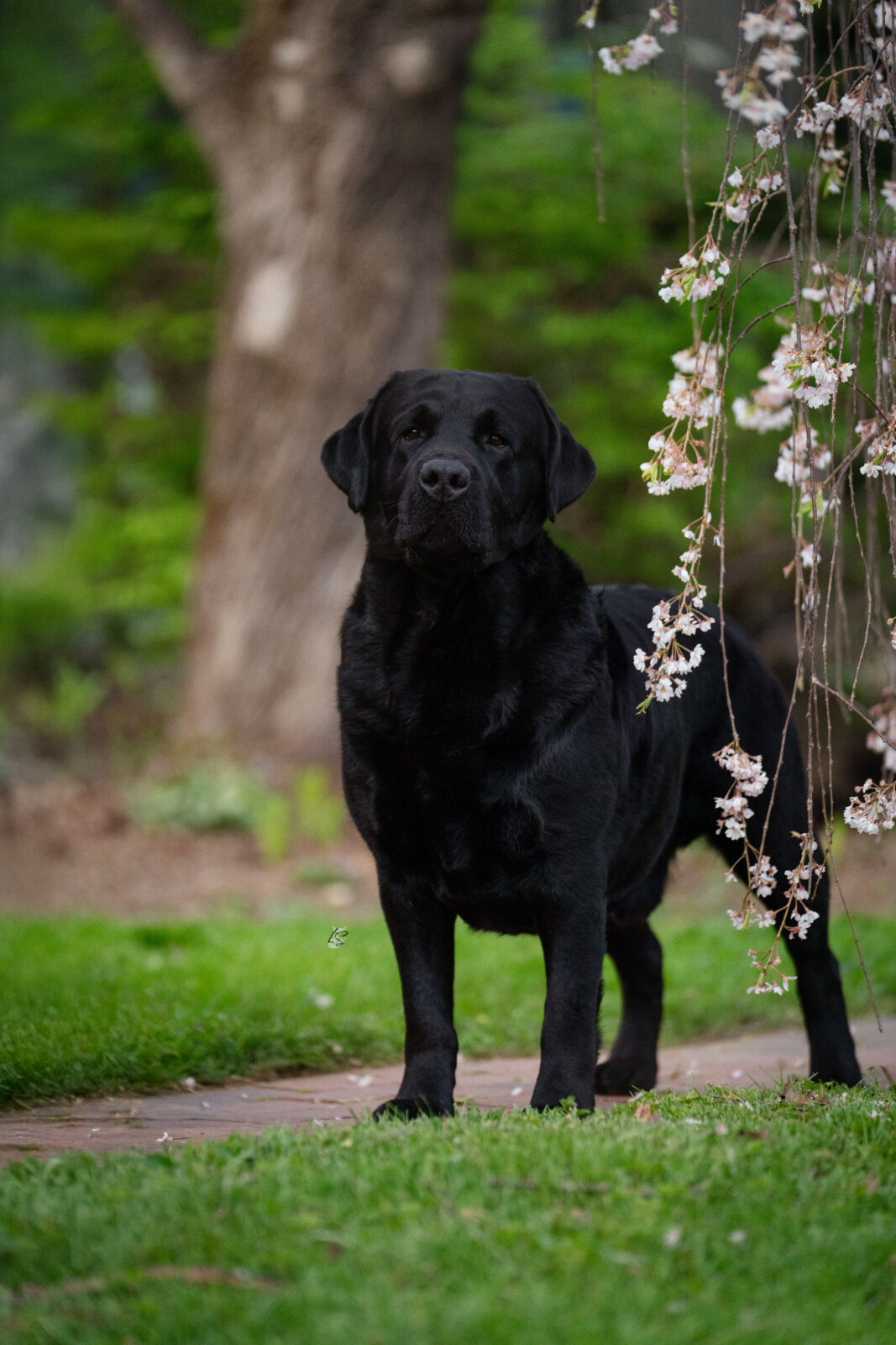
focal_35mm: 140
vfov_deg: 14.7
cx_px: 448
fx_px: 5225
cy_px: 672
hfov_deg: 9.8
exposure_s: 1/5000
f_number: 2.8
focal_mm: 140
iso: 4000
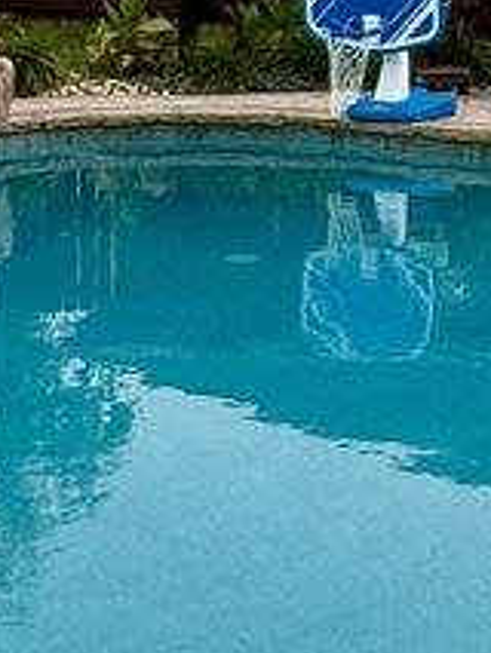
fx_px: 1908
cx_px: 451
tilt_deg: -3.9
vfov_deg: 19.1
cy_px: 64
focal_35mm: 101
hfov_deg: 14.5
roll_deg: +0.0
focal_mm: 2.22
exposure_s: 1/99
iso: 80
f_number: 2.2
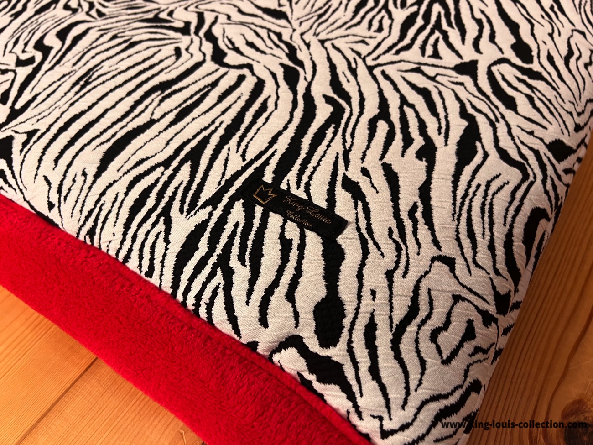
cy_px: 222
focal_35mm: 26
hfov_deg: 67.3
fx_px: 445
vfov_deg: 53.1
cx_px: 296
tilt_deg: -49.9
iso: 80
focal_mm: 5.7
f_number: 1.5
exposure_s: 1/50
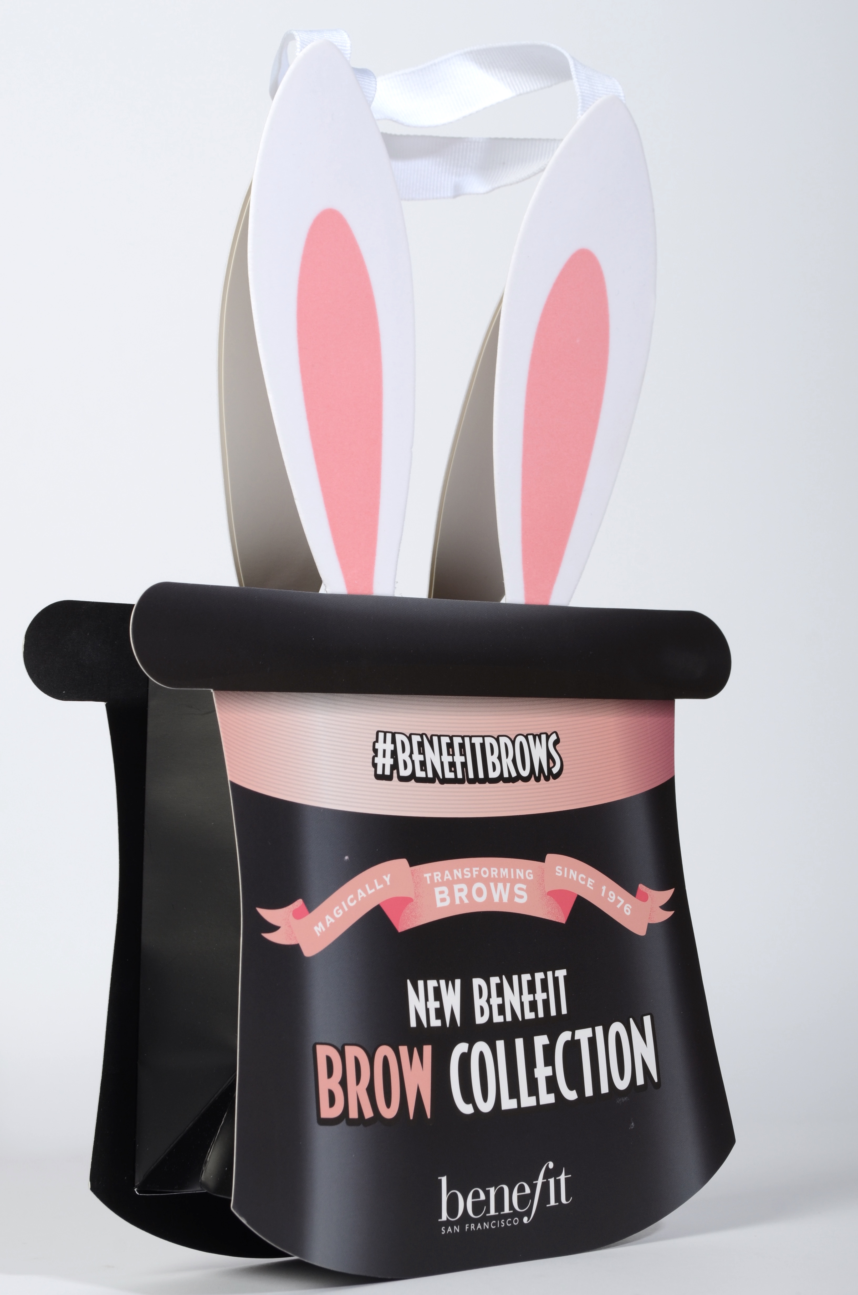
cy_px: 648
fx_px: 2693
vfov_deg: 27.0
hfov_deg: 18.1
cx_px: 429
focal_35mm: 75
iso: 200
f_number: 10
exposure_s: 1/200
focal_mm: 50
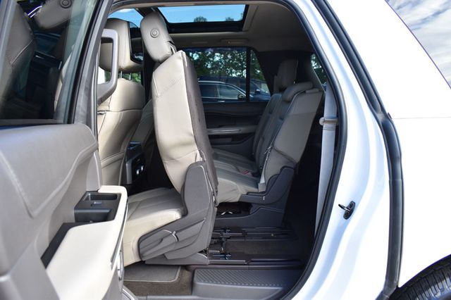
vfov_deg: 47.9
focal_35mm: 27
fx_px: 338
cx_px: 226
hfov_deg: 67.4
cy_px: 150
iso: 400
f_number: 5.6
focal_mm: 18
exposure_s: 1/125
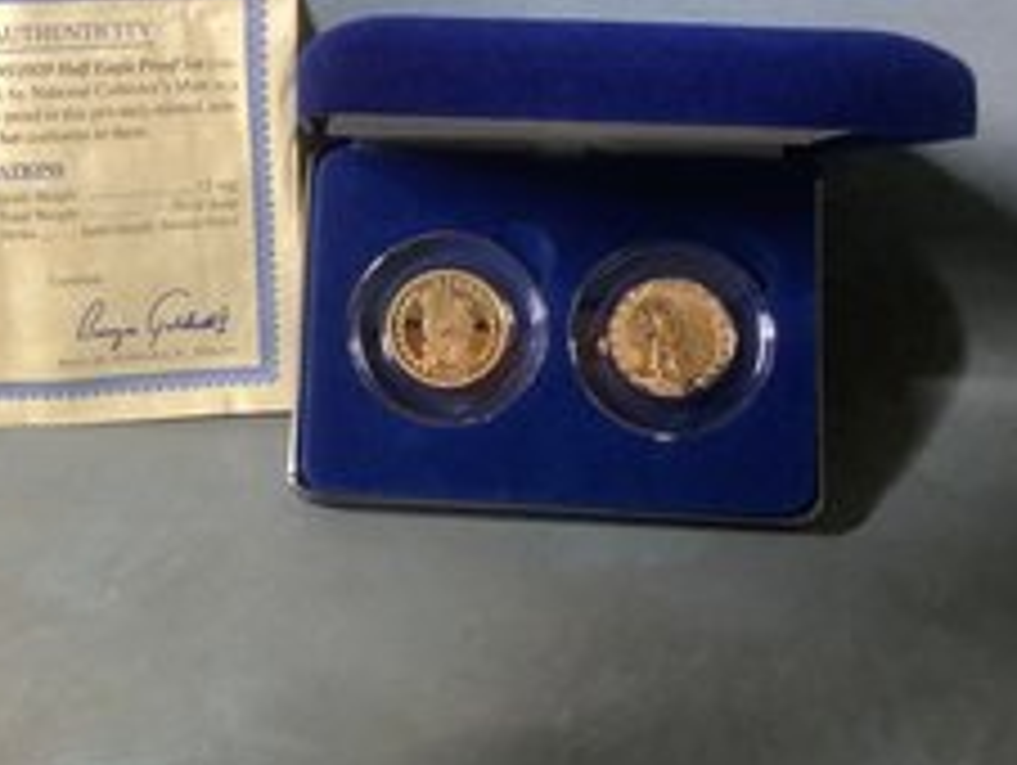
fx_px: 1382
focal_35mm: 47
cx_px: 290
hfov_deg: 39.6
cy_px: 430
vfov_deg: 30.9
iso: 250
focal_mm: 3.3
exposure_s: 1/50
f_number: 2.4
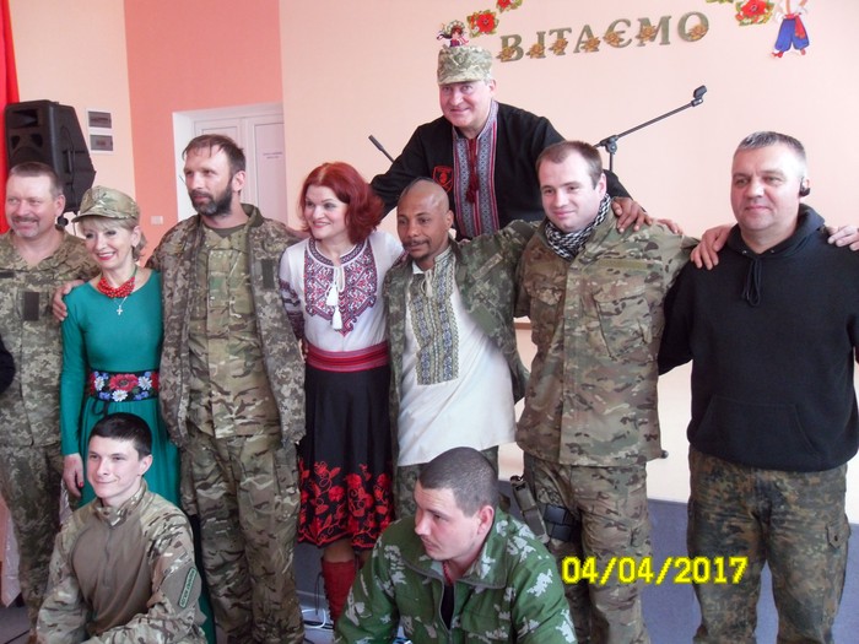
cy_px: 322
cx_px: 430
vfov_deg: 40.7
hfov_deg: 52.6
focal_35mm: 35
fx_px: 869
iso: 200
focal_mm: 6.3
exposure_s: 1/22
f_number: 3.5
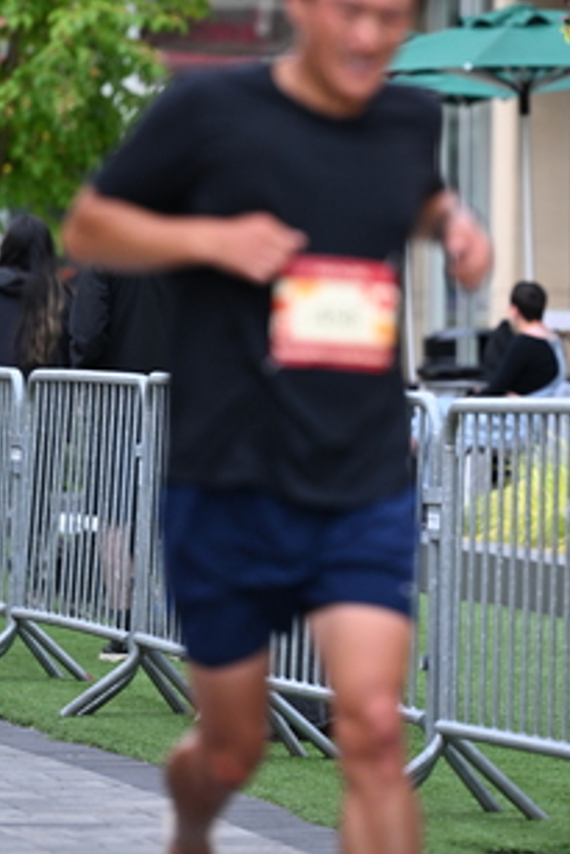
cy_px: 167
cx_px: 435
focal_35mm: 296
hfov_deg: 4.6
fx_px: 7022
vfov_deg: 6.9
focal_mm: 165
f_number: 2.8
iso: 1000
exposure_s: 1/1600
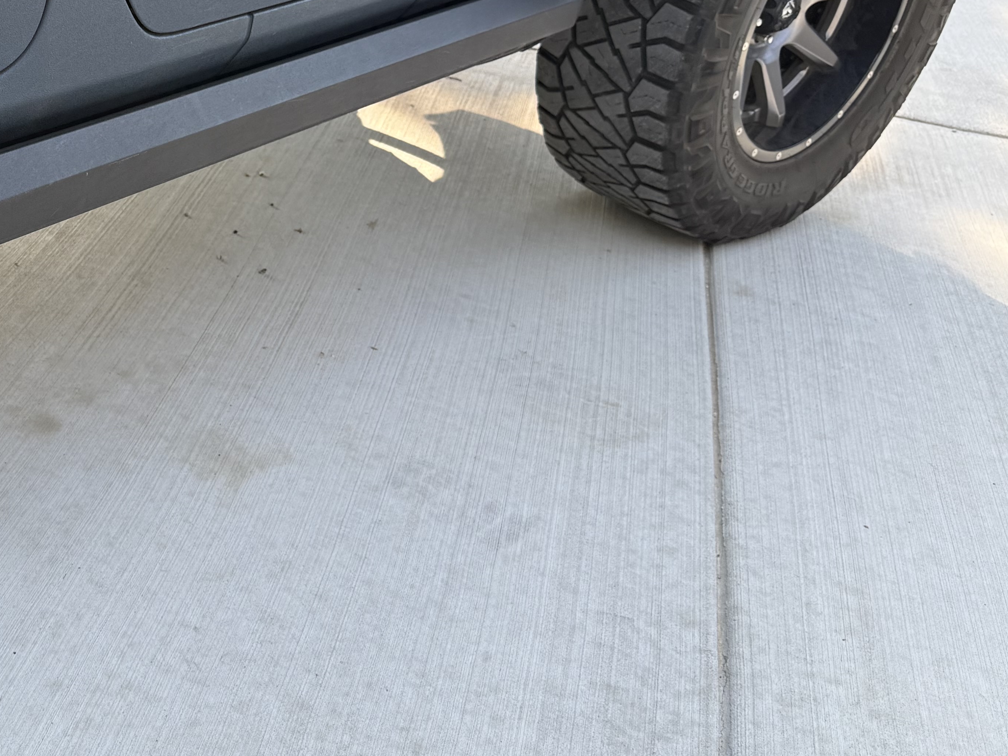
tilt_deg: -28.9
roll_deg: -7.0
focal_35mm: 50
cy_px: 242
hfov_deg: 35.2
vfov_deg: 28.9
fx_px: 1456
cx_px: 42
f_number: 1.78
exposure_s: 1/517
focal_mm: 6.76
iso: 80
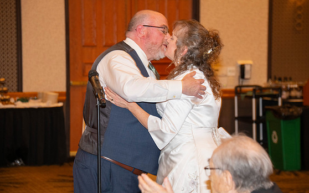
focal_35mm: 123
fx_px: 1036
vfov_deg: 10.7
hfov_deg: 17.0
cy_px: 88
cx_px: 158
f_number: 5.6
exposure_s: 1/60
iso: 2000
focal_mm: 116
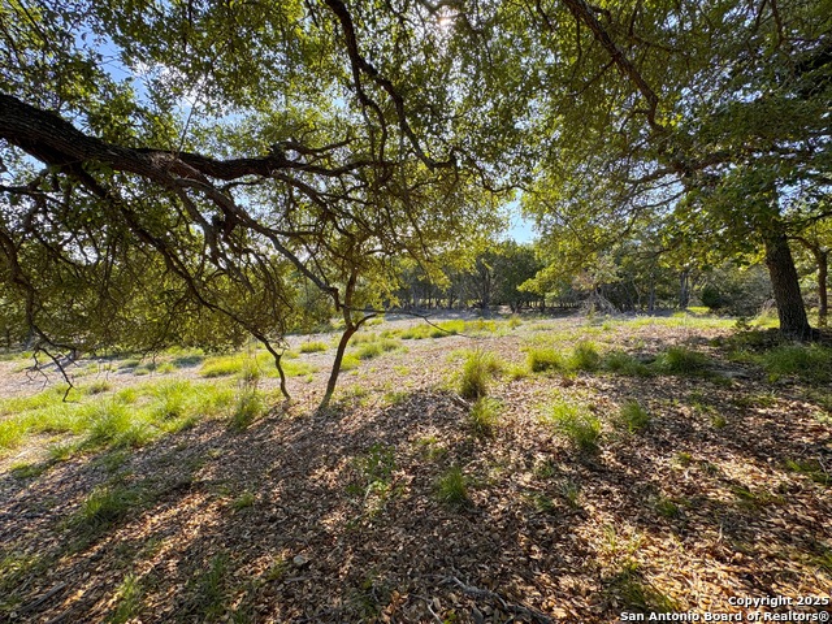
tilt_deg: -3.2
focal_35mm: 14
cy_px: 312
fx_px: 336
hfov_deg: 102.1
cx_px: 416
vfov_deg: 85.7
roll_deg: -2.1
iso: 40
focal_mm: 2.22
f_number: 2.2
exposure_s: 1/605
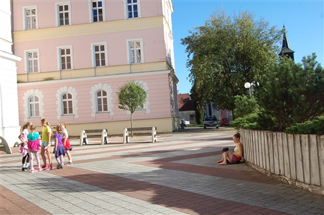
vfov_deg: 36.8
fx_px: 324
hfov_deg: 53.2
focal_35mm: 36
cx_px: 162
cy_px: 108
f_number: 8
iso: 200
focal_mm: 24
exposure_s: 1/250
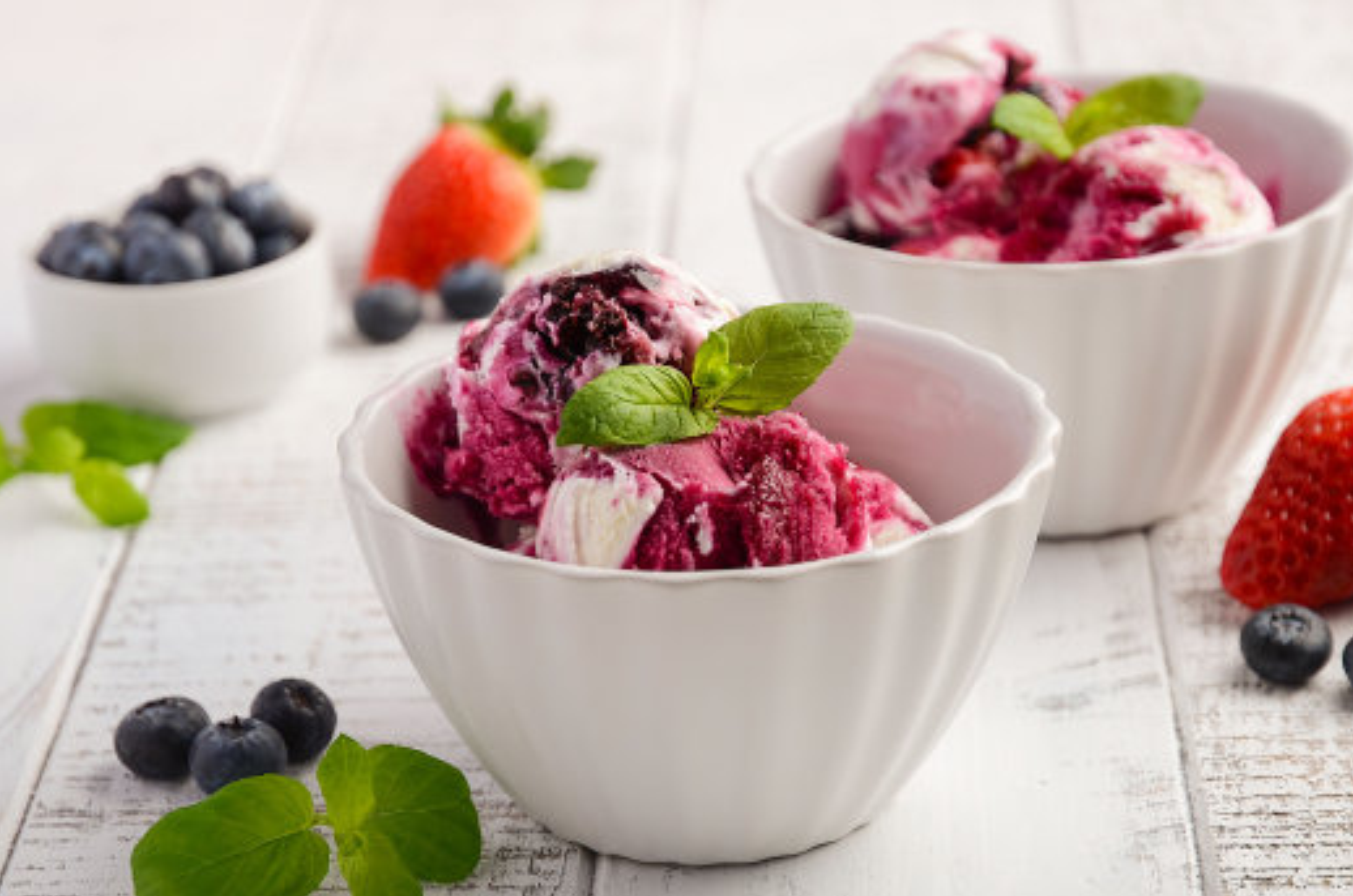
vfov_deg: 11.0
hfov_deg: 16.6
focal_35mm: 124
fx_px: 4650
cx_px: 687
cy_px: 464
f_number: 5.6
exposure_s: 1/250
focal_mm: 70
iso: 100
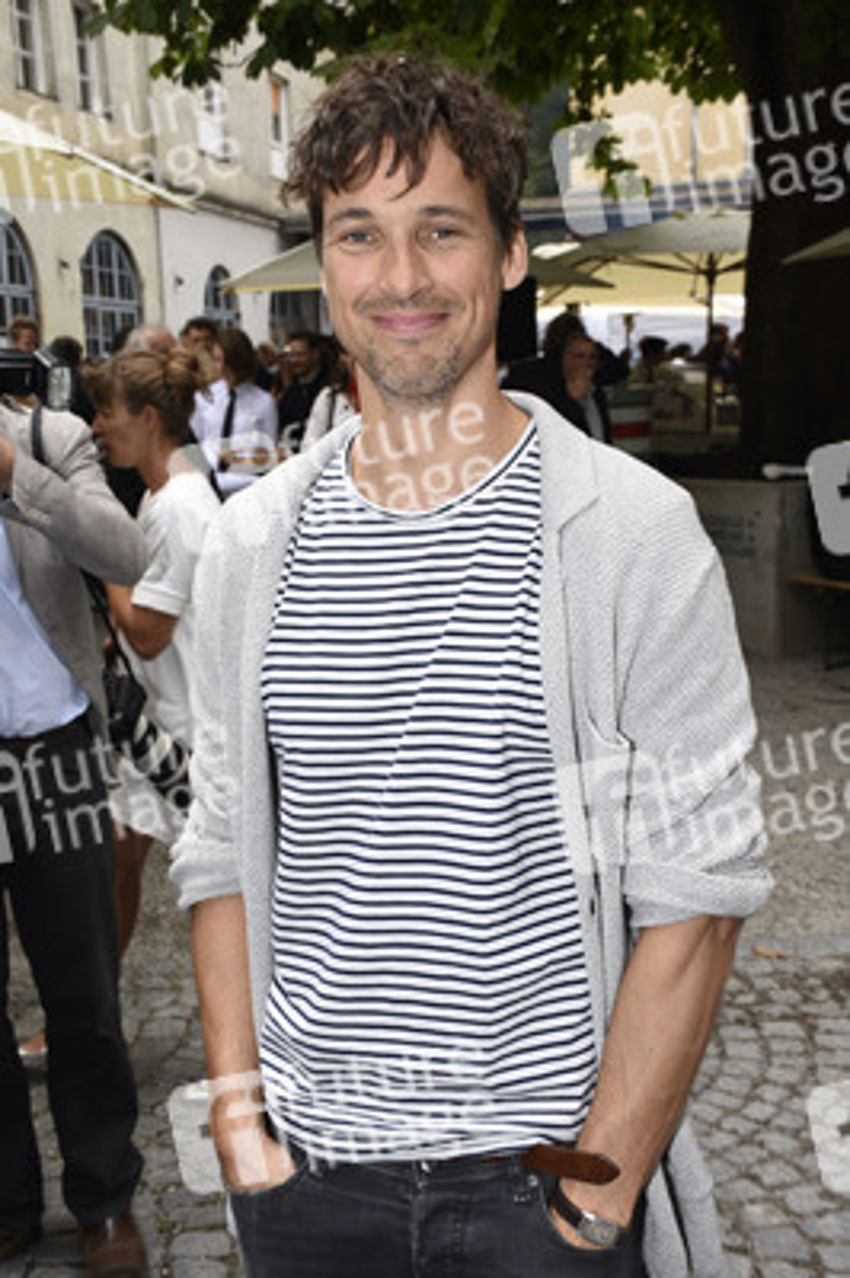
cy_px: 639
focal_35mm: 40
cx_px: 425
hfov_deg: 33.0
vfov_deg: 48.0
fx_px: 1437
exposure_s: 1/160
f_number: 7.1
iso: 160
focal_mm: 27
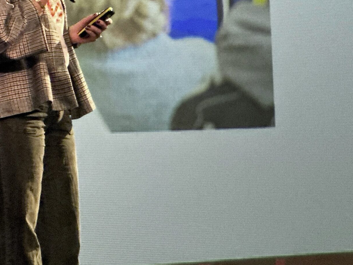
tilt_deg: +5.9
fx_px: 1642
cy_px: 0
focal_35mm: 161
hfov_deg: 12.3
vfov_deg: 9.2
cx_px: 150
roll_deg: +2.5
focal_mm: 9
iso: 500
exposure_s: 1/24
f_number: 2.8
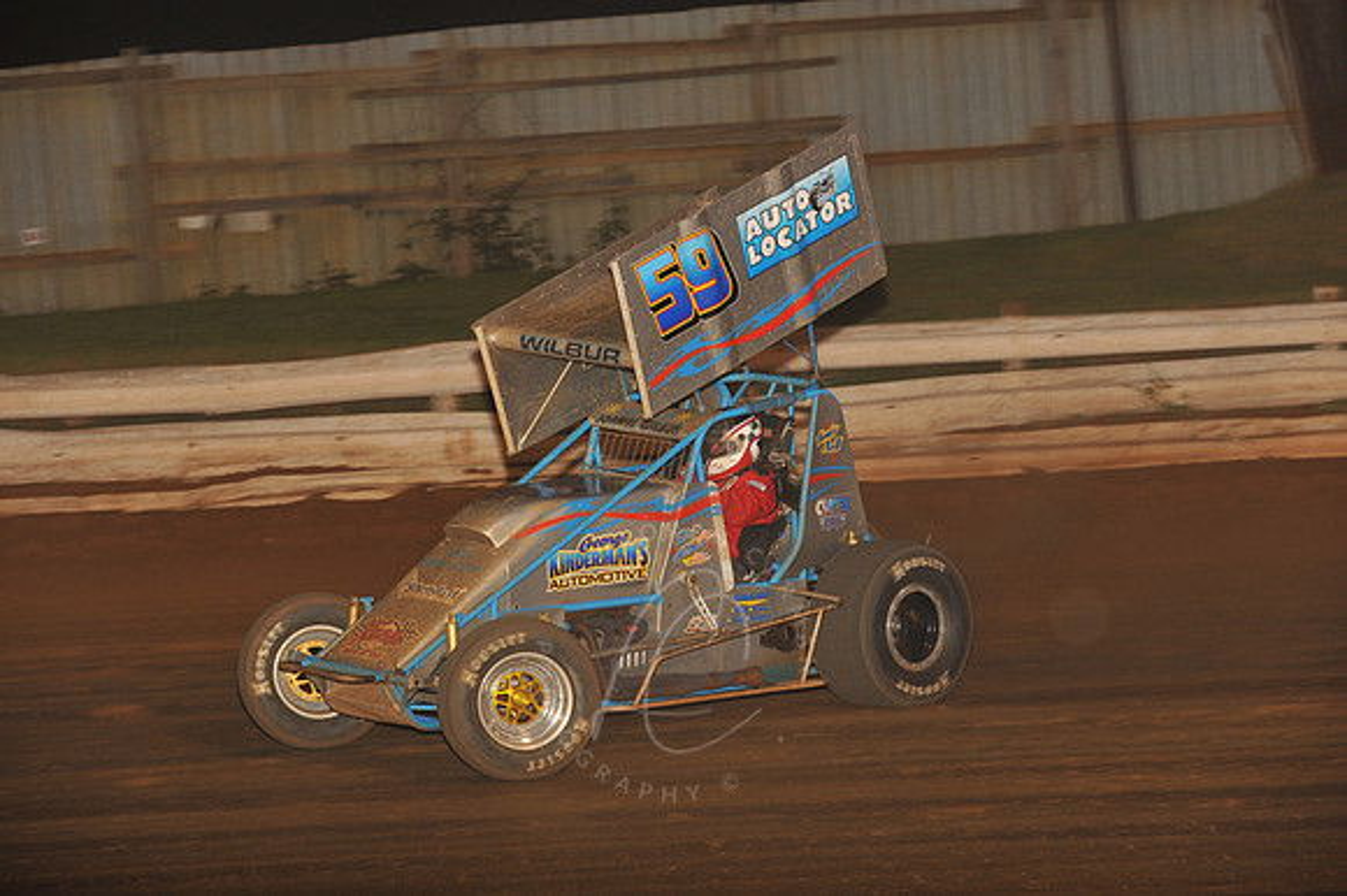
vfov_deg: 11.0
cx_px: 674
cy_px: 448
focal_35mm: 125
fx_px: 4674
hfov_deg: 16.4
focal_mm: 125
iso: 1000
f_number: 6.3
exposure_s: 1/320
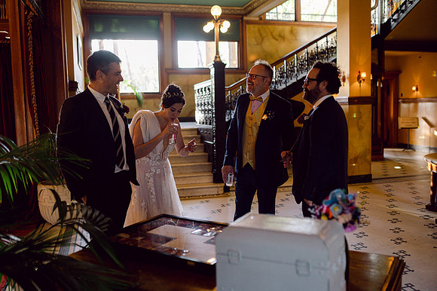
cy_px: 146
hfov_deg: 54.3
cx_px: 218
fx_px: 426
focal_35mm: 35
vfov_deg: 37.7
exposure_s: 1/320
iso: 1000
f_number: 2
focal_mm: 35
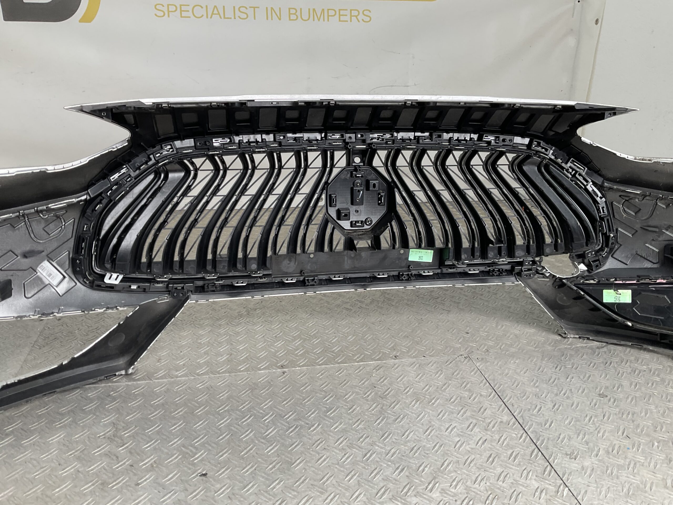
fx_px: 564
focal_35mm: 29
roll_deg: +0.1
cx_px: 336
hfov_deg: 61.7
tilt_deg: -19.9
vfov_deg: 48.2
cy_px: 252
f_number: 1.8
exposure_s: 1/136
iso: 16
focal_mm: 3
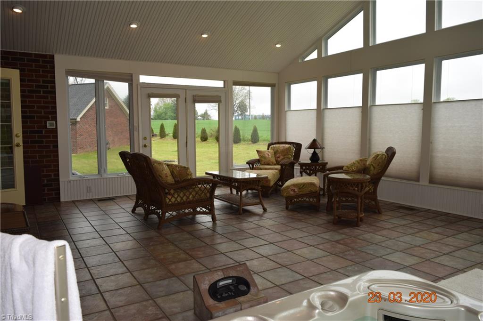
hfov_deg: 67.4
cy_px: 160
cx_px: 242
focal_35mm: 27
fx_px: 362
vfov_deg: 47.9
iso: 200
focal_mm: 18
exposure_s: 1/125
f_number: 5.6
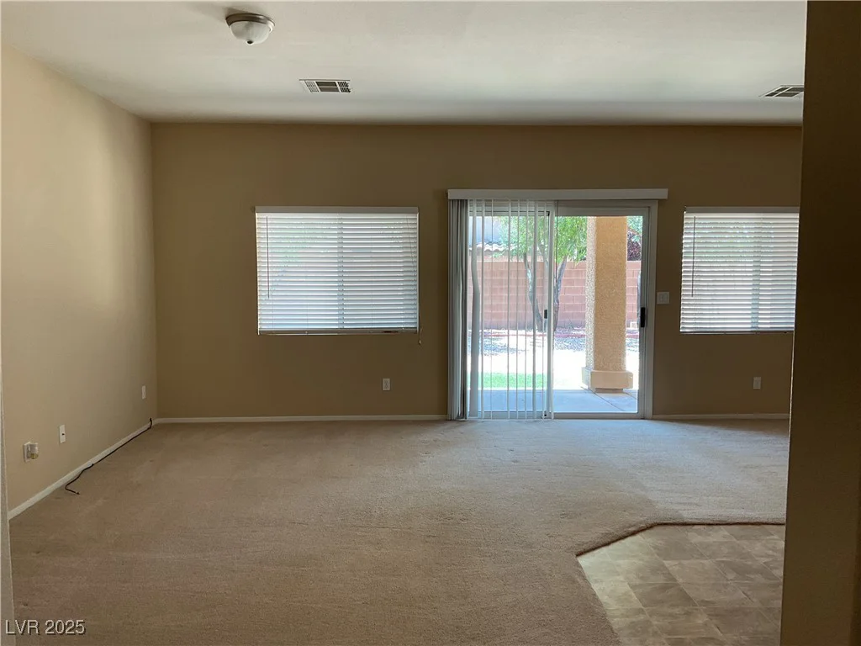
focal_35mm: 29
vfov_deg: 48.2
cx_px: 430
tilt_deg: -5.9
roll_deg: -1.4
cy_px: 323
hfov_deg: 61.7
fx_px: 721
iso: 40
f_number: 1.8
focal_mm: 3
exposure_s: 1/60
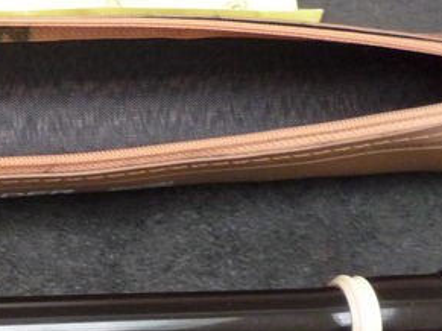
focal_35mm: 86
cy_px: 240
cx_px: -100
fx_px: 1098
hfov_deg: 21.1
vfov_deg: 17.1
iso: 250
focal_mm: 4.4
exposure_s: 1/30
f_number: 2.8
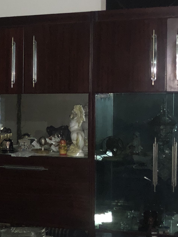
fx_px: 610
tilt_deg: -3.3
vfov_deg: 22.0
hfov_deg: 15.6
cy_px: 141
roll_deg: +0.2
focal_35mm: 89
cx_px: -64
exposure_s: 1/4
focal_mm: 4
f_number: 1.8
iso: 320
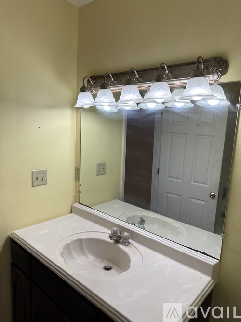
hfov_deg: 56.8
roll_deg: -3.7
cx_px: 120
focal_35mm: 24
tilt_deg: -8.3
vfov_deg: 71.6
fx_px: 223
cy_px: 161
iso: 80
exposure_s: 1/319
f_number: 1.78
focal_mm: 6.86
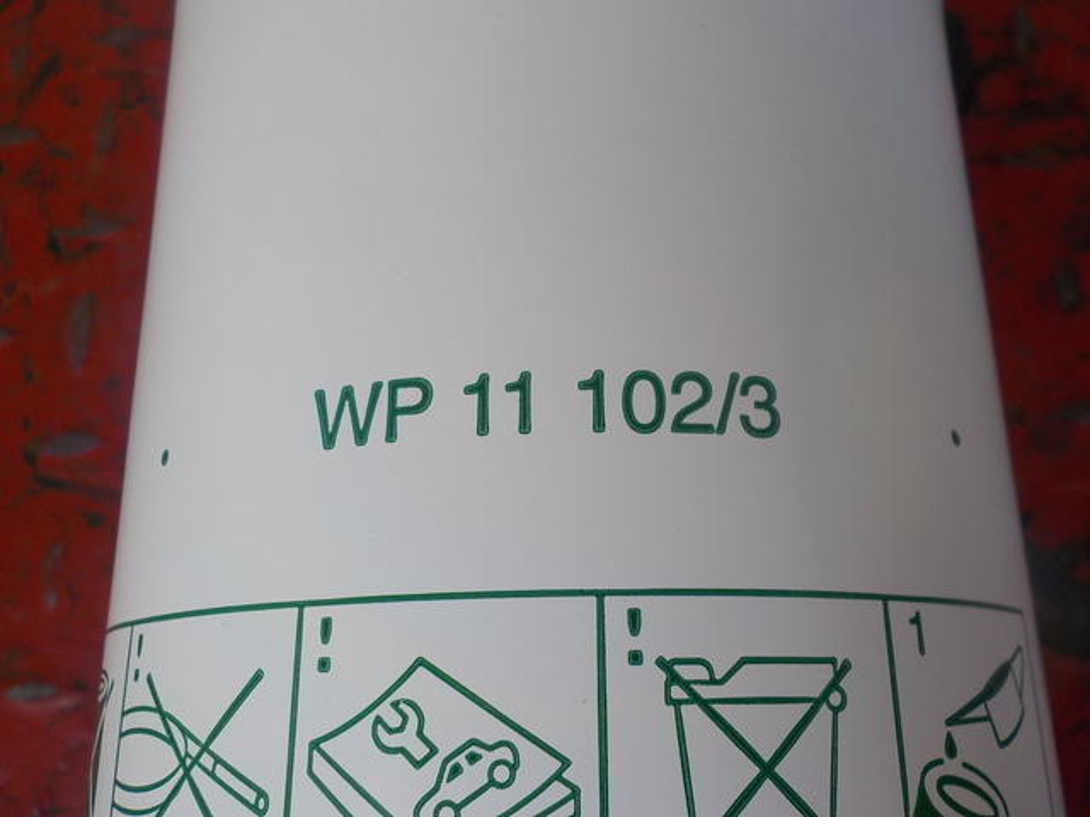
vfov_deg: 46.8
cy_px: 408
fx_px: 945
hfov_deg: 60.0
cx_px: 545
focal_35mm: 30
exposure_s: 1/160
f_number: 3.3
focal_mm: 4.1
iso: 125
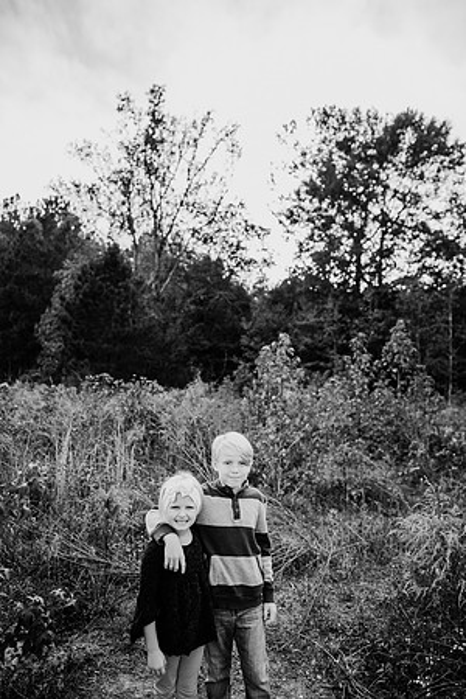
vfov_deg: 73.7
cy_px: 350
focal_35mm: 24
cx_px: 233
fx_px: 466
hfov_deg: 53.1
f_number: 2.5
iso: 200
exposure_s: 1/1250
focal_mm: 24
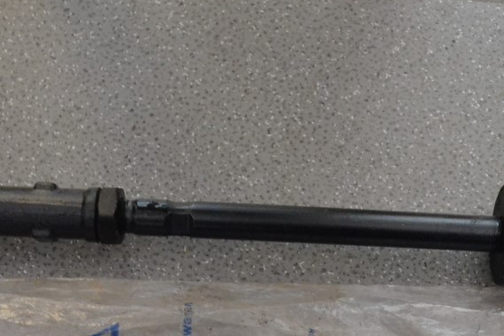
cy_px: 359
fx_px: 994
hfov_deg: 28.4
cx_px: 315
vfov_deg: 18.5
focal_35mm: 71
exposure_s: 1/10
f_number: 3.8
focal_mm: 20
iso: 3200
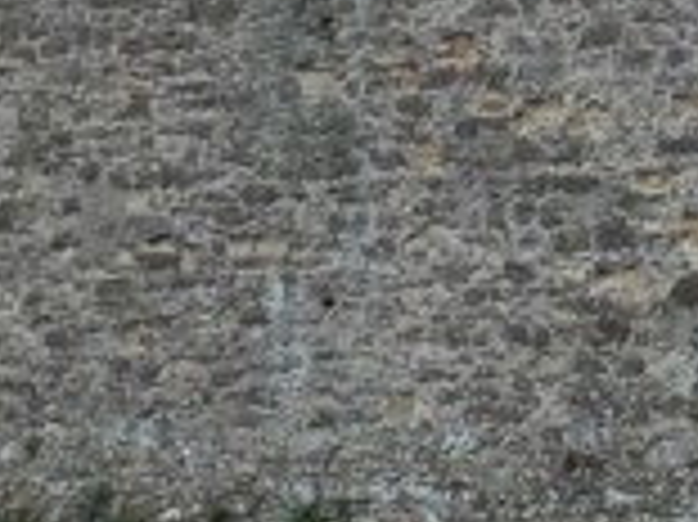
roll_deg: +2.3
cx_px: 1108
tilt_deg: +4.7
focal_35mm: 225
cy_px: -99
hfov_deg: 8.6
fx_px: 4533
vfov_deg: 6.6
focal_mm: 4.15
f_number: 2.2
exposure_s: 1/434
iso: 32
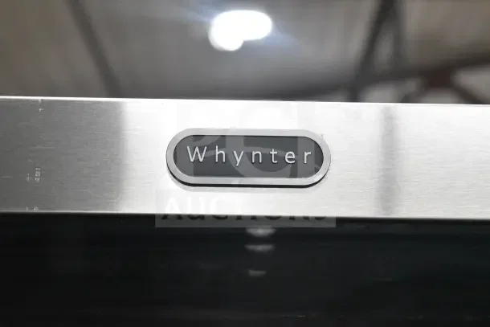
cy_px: 164
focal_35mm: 82
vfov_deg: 16.6
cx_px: 245
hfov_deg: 24.6
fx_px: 1123
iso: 6400
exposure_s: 1/320
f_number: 7.1
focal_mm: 55
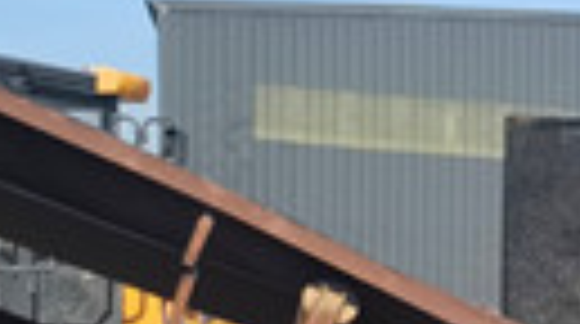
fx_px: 2364
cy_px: 542
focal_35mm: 154
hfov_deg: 11.2
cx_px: 1475
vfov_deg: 7.6
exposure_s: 1/900
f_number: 1.8
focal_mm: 5.58
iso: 50
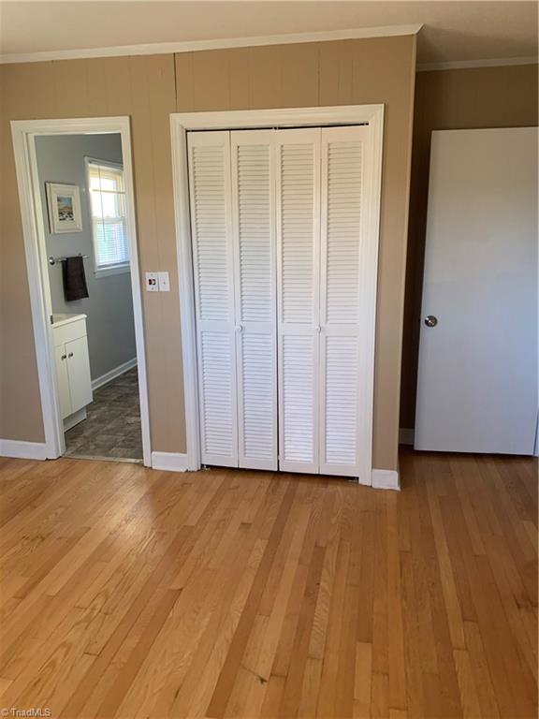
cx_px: 270
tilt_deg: -11.8
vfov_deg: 67.3
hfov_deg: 53.1
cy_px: 360
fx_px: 540
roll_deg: +0.4
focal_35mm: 26
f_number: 1.8
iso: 160
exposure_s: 1/60
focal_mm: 4.25
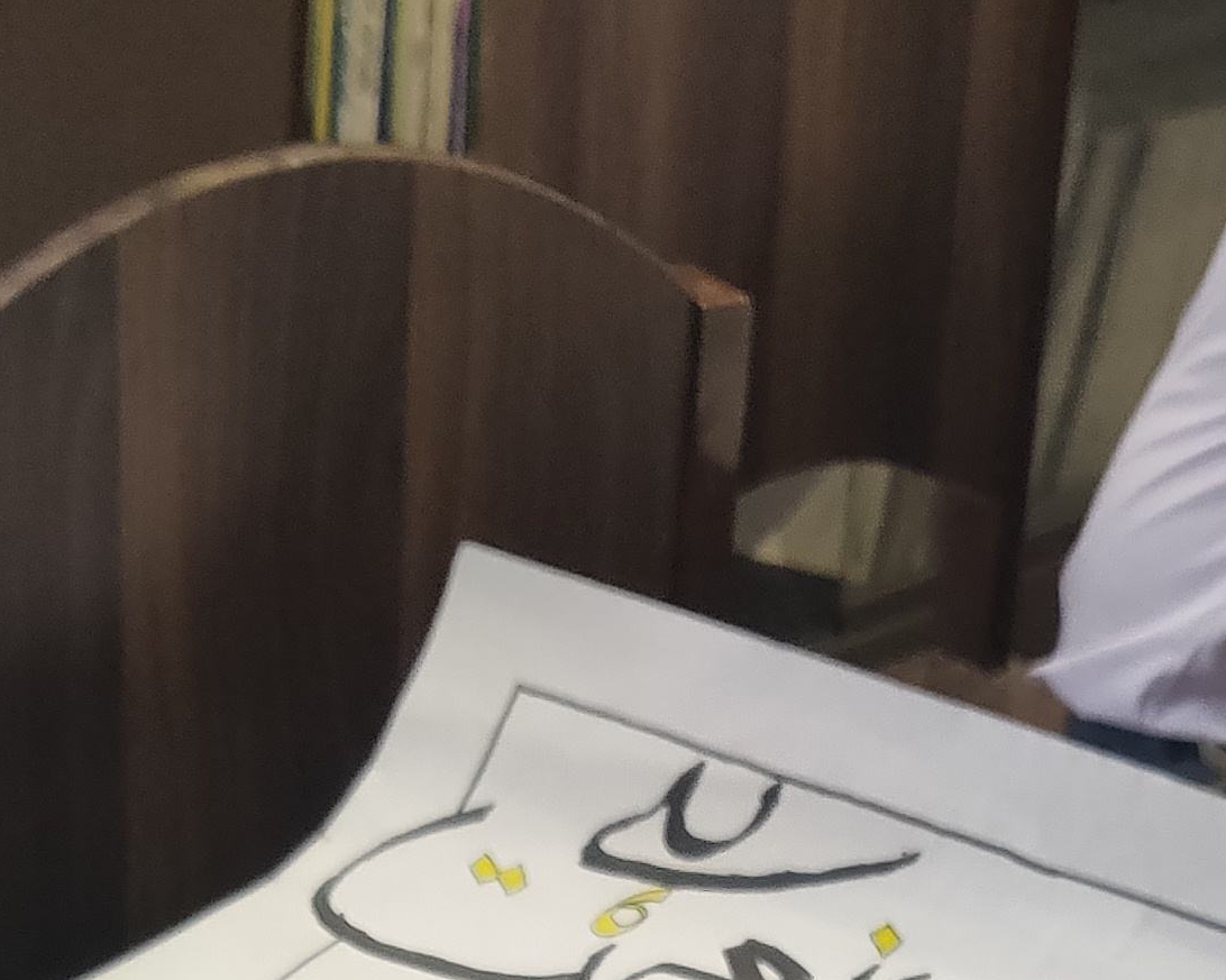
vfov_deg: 13.1
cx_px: 488
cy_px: 1899
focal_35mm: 103
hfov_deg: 18.6
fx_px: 3736
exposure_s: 1/20
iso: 640
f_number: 1.7
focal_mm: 4.25
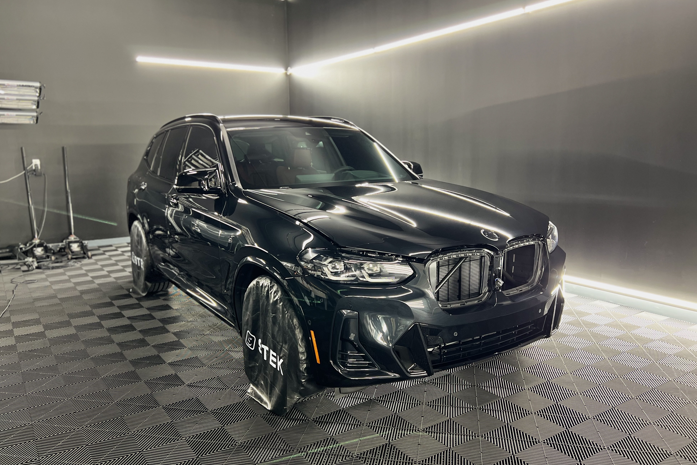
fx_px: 542
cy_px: 246
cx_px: 342
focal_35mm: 28
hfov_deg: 65.5
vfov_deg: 46.4
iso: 250
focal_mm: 5.7
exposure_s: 1/60
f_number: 1.5
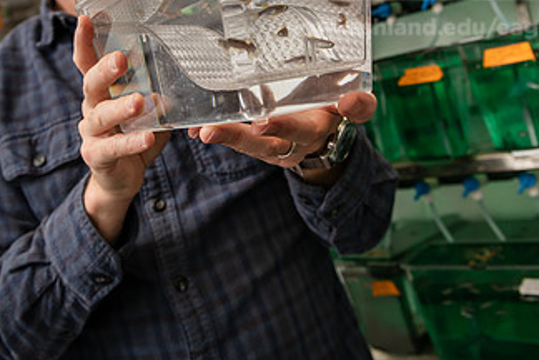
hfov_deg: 45.1
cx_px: 210
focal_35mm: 43
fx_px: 644
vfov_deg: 30.3
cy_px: 62
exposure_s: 1/125
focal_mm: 24
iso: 160
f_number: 4
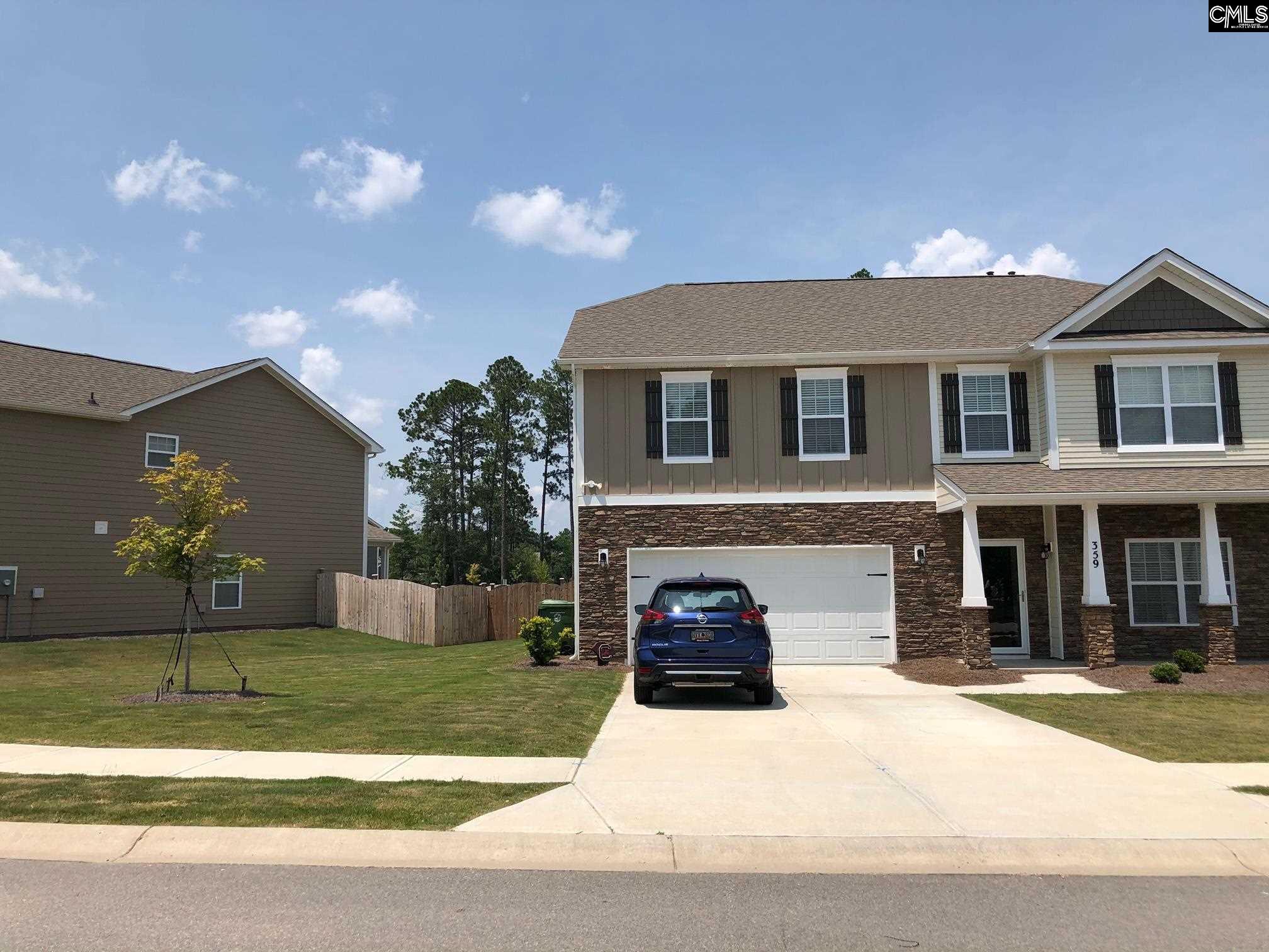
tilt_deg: +6.3
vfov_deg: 49.7
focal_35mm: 28
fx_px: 1026
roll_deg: -0.3
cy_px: 476
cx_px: 634
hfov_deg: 63.4
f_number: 1.8
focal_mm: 3.99
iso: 25
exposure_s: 1/3205
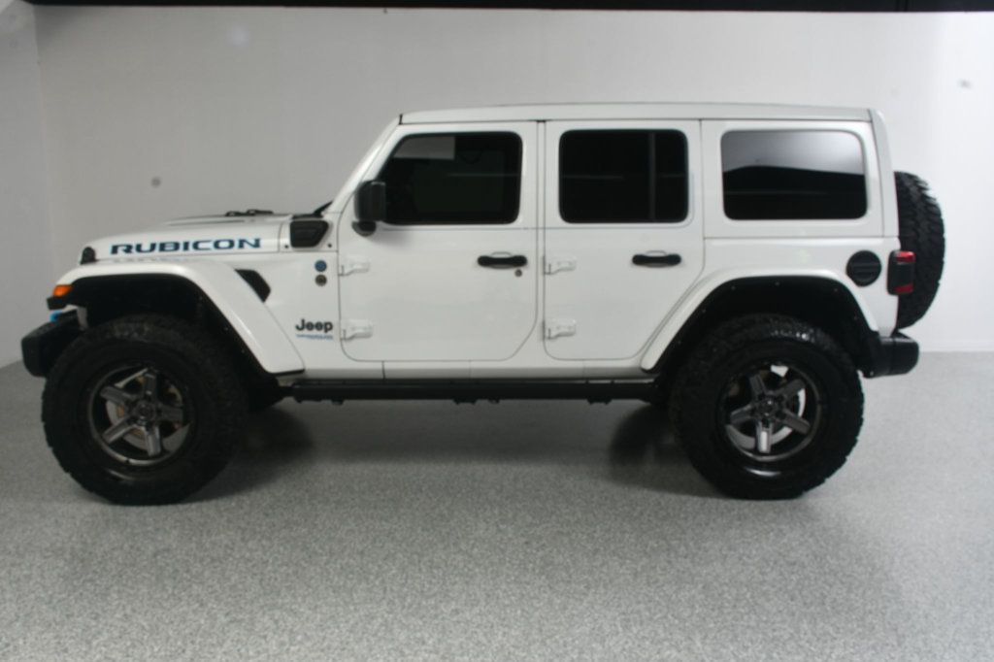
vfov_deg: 39.9
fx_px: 911
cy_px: 331
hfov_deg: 57.2
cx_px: 497
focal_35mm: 33
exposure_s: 1/160
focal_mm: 22
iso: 100
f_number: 13
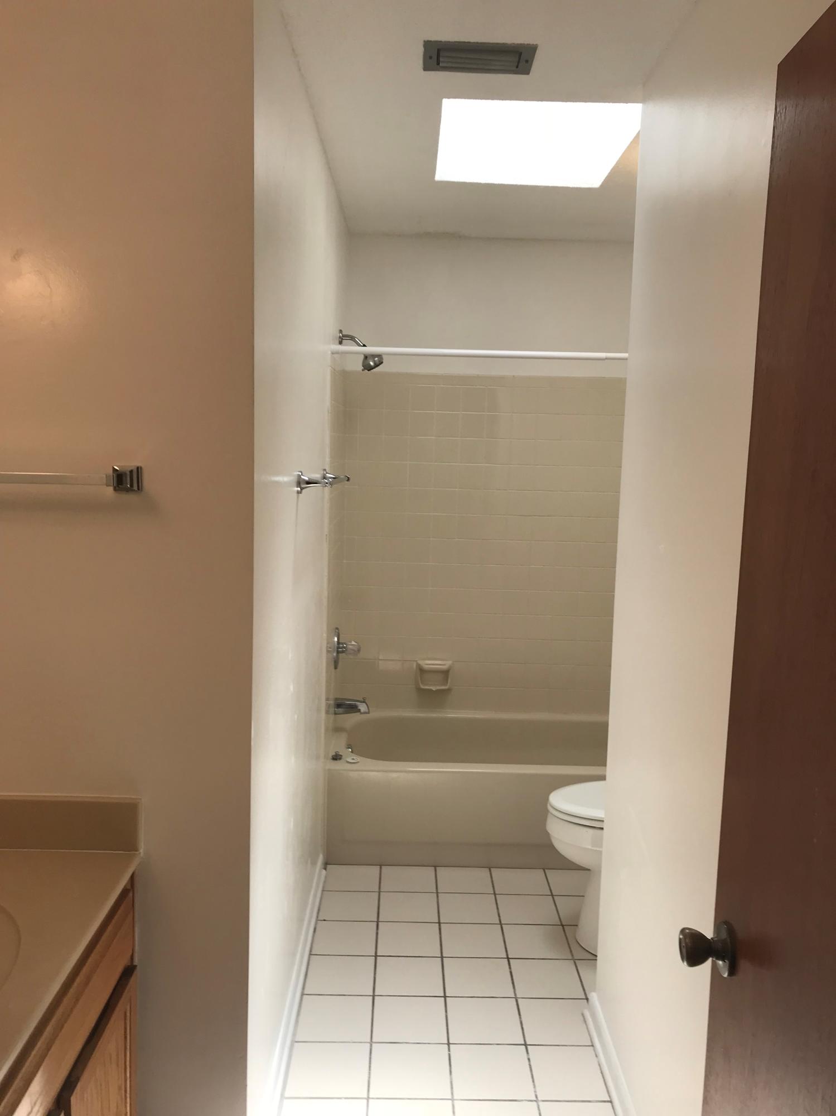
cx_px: 418
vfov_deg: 63.5
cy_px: 558
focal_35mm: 28
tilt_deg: -5.9
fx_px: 902
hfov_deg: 49.7
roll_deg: -2.3
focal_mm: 3.99
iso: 20
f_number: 1.8
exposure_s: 1/165
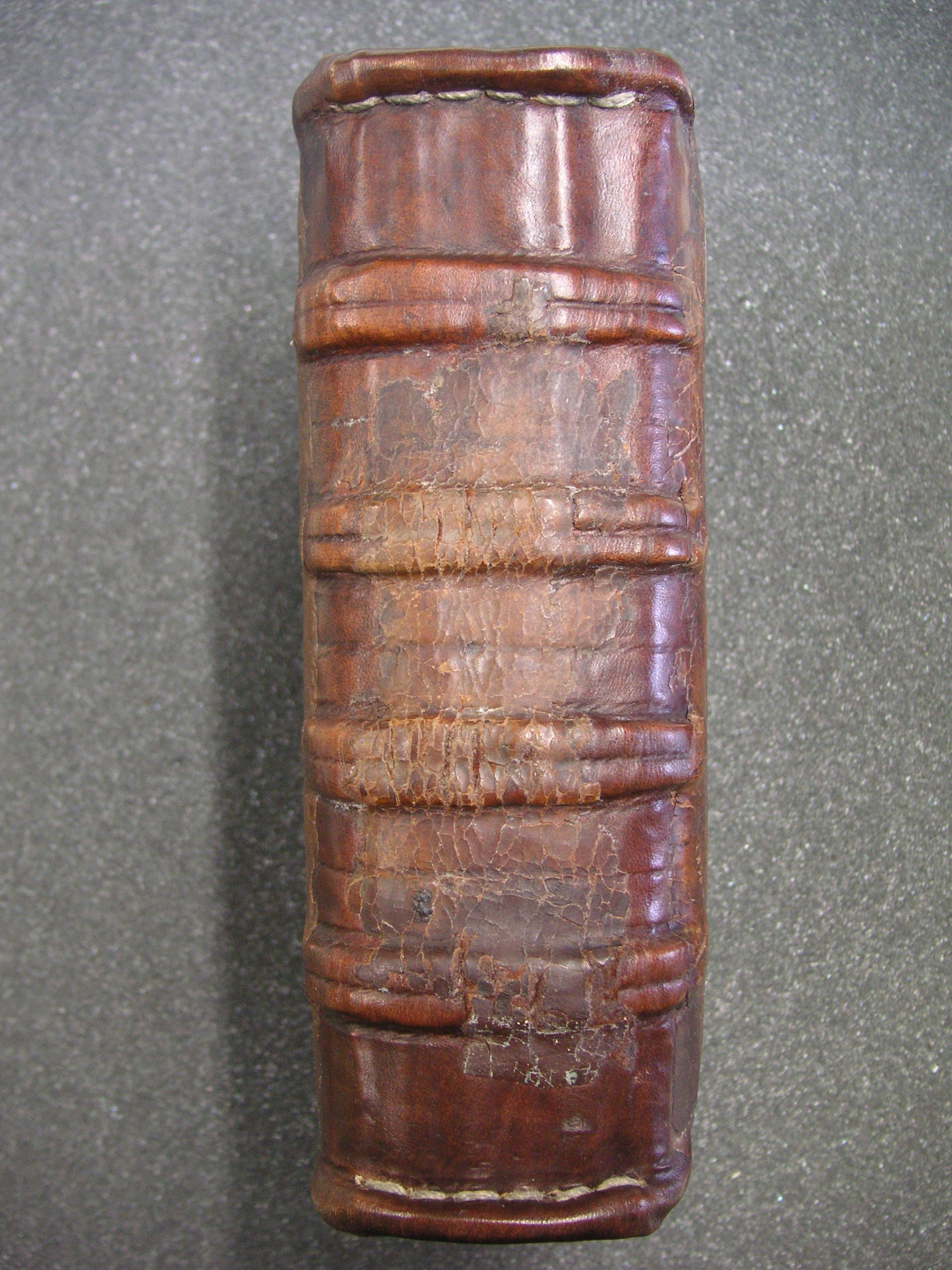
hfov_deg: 38.7
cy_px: 635
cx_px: 476
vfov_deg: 50.1
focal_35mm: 37
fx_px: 1357
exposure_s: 1/20
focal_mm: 6.1
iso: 100
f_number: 2.8
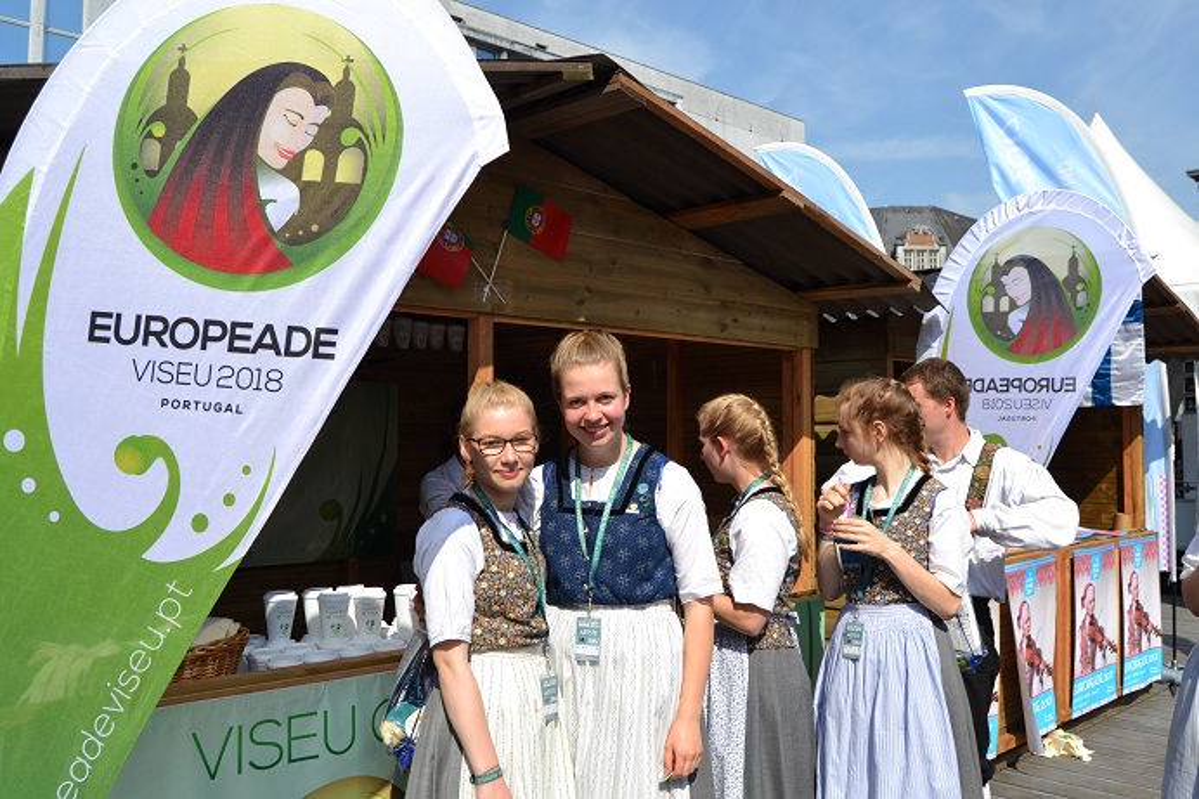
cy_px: 400
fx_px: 999
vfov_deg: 43.6
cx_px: 600
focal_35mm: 30
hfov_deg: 61.9
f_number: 8
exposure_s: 1/250
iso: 100
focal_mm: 20
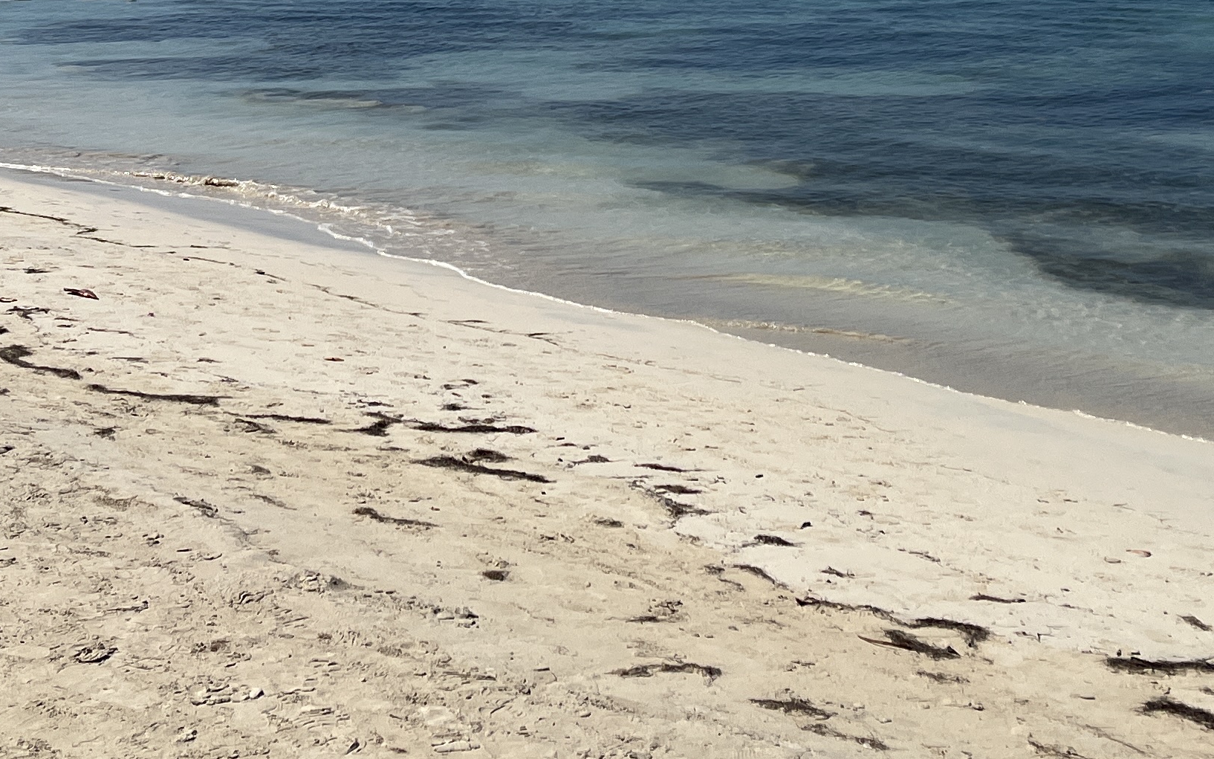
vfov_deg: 18.2
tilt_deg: -1.1
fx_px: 2250
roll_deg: +0.9
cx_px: 478
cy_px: -150
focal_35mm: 68
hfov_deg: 30.1
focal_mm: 5.1
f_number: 1.6
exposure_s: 1/9901
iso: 50
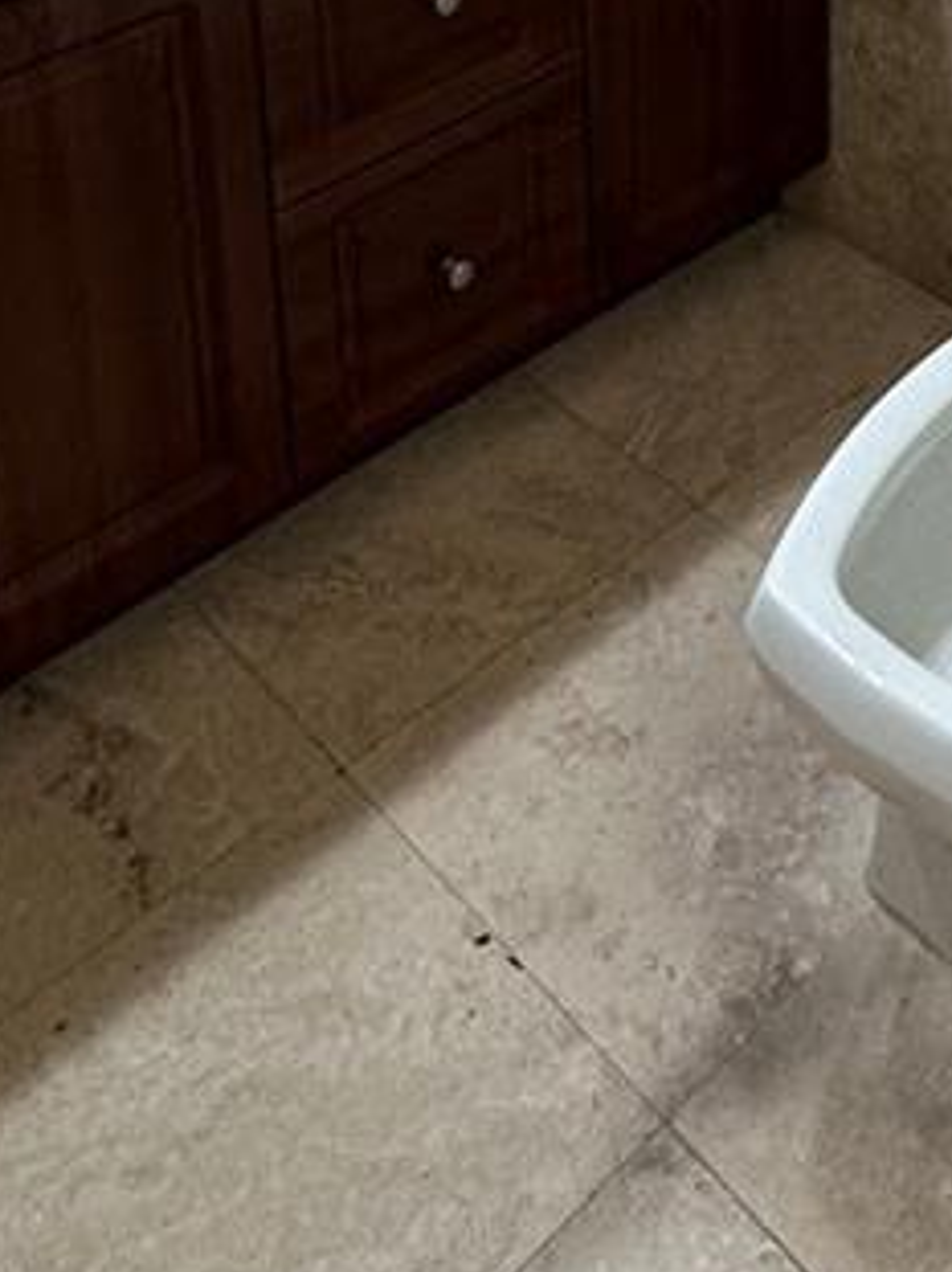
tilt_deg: -14.4
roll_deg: -1.1
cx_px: 829
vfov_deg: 27.9
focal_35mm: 54
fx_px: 1981
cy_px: -474
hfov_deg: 26.3
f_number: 2.2
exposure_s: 1/120
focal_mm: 2.22
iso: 125
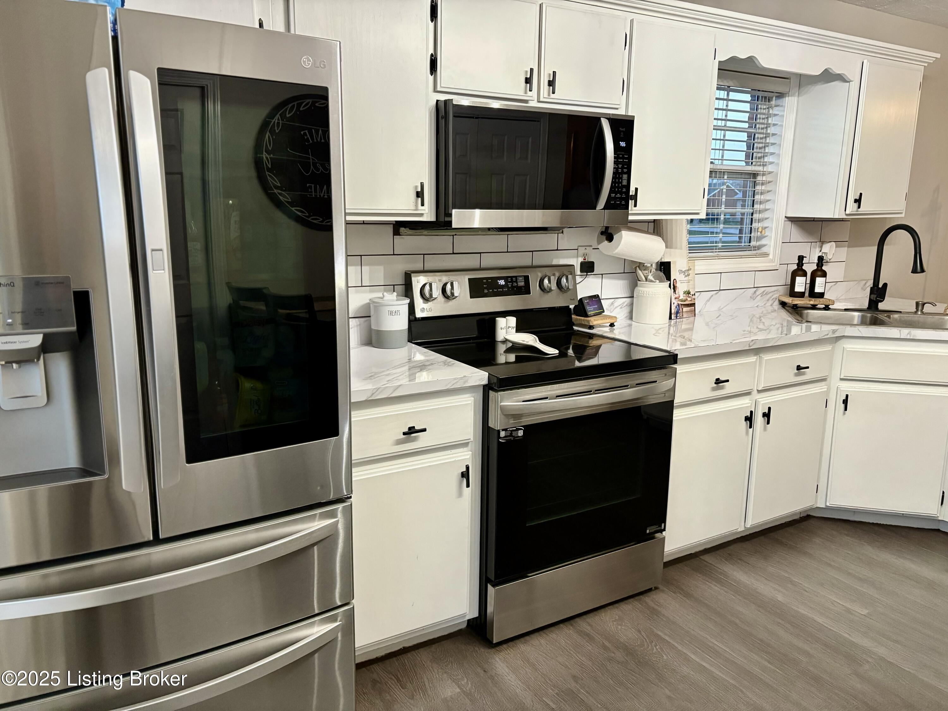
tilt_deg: -10.3
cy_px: 356
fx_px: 712
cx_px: 474
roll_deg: -0.3
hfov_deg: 67.3
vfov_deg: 53.1
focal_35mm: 26
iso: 320
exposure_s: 1/60
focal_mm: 5.96
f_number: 1.6
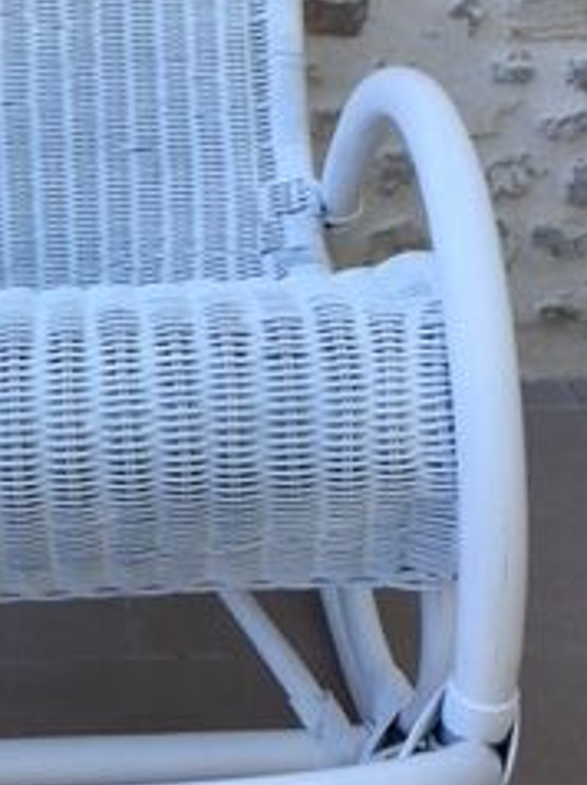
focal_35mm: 78
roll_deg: +1.6
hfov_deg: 18.6
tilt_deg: -17.9
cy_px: 290
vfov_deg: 25.0
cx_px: 73
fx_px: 1767
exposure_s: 1/270
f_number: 2.2
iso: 25
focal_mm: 4.15
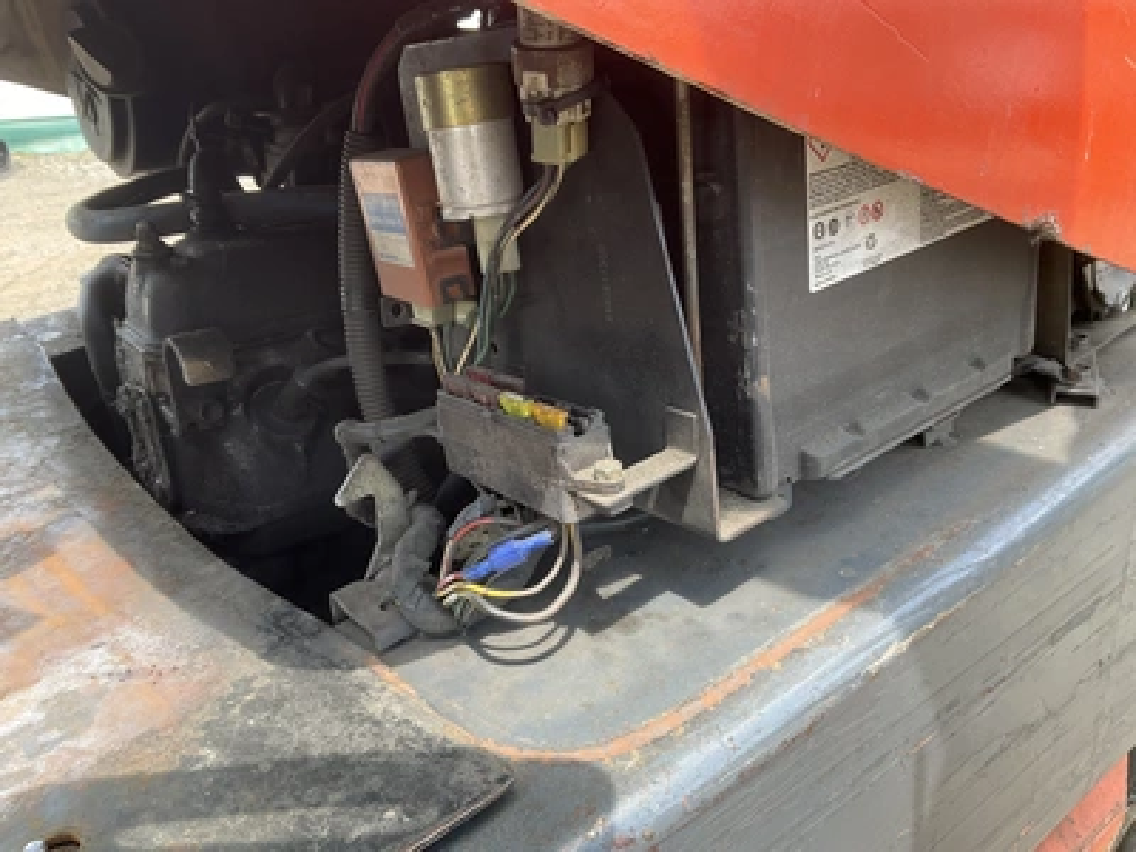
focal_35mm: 29
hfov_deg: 61.7
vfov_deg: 48.2
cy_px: 426
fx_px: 952
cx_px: 568
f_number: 1.8
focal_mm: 3
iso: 16
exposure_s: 1/122
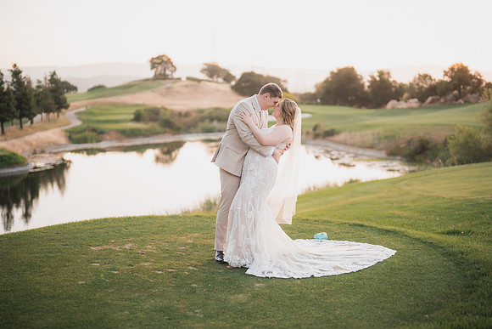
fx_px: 683
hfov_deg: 39.6
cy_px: 164
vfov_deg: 27.0
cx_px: 246
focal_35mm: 50
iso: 640
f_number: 1.2
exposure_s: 1/800
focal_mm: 50
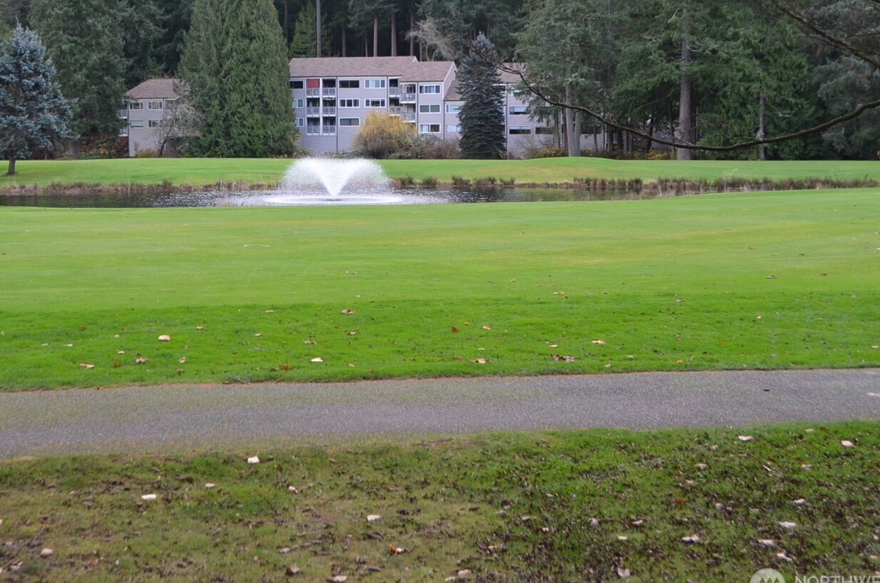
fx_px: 1415
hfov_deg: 34.3
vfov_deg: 23.2
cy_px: 211
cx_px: 316
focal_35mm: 58
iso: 280
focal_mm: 28
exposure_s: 1/125
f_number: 5.6
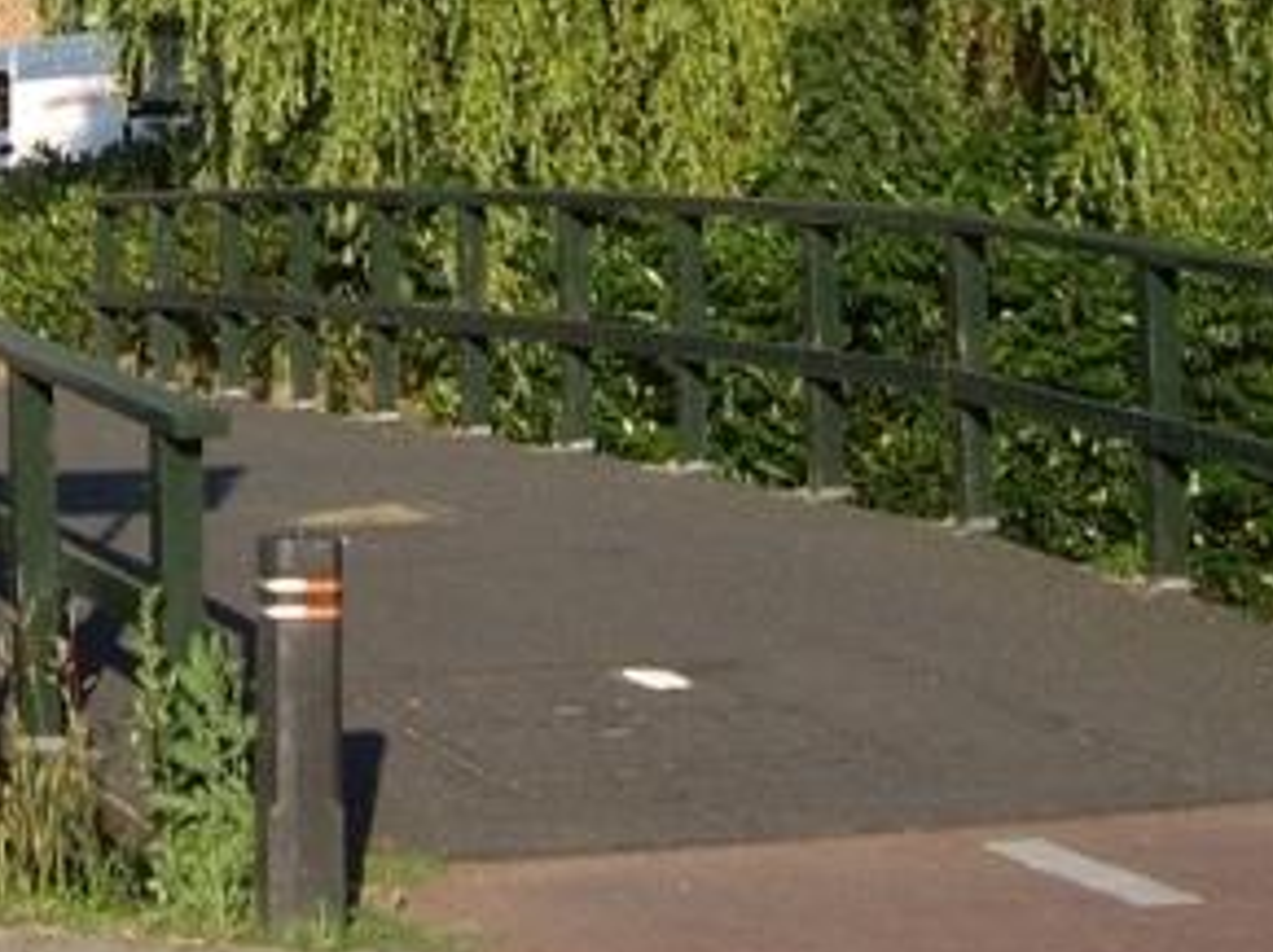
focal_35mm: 84
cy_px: -79
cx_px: 448
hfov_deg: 23.2
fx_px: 3087
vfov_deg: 17.0
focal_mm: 7.9
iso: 64
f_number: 2.8
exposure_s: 1/640
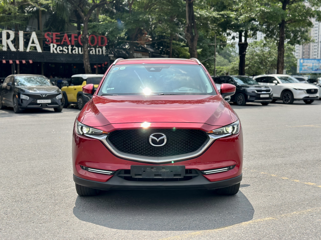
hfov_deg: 39.7
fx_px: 445
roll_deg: -0.8
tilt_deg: -4.7
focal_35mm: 48
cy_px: 120
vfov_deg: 30.3
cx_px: 160
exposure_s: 1/5000
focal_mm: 6.86
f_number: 1.78
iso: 100
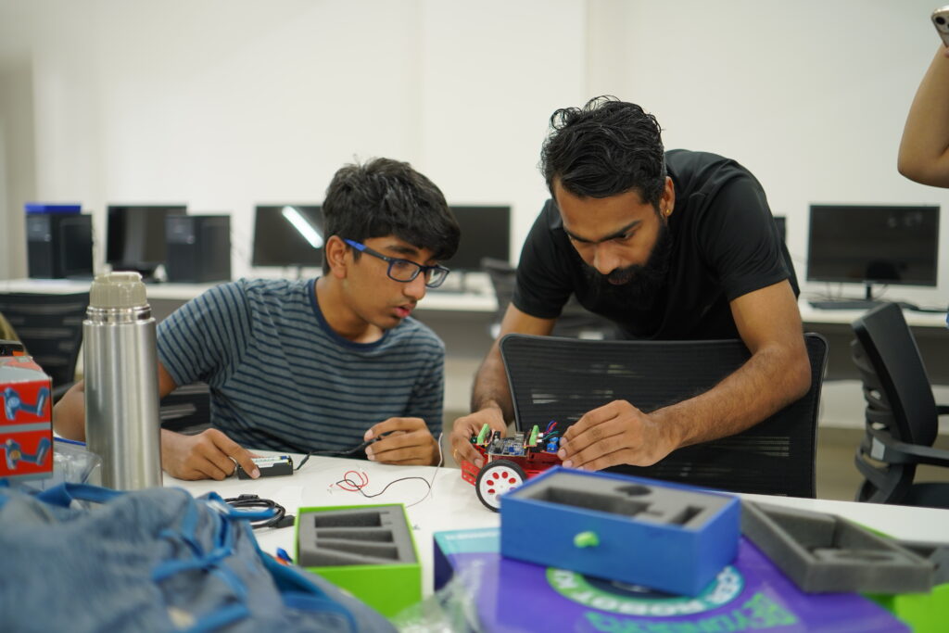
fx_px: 923
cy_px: 316
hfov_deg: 54.4
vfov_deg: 37.9
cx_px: 474
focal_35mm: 35
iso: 320
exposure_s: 1/100
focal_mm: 35
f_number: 1.8
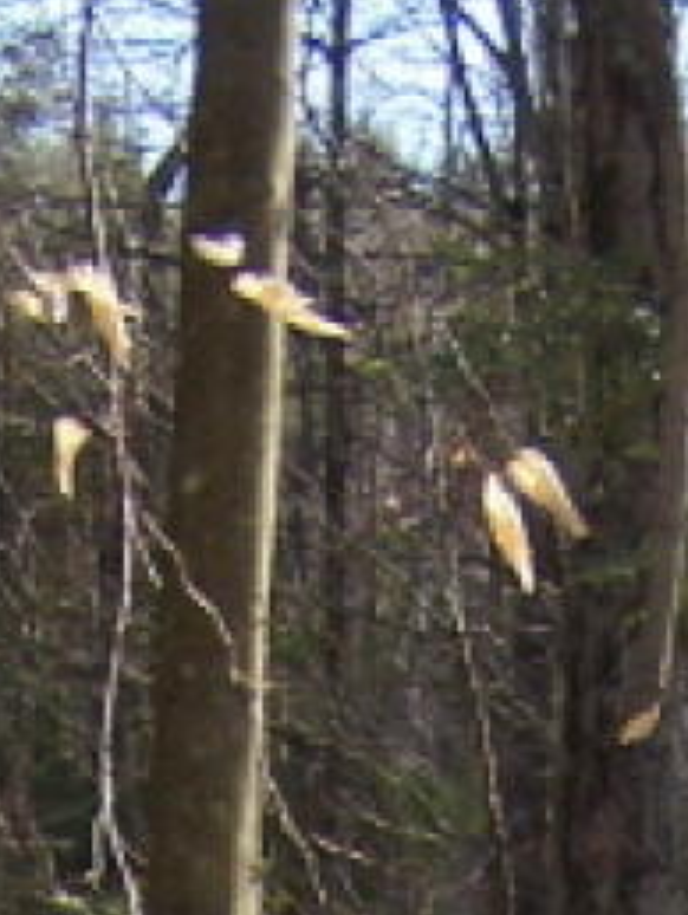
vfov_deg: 8.9
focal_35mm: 201
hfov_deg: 7.4
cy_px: 2176
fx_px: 5318
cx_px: 319
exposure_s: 1/400
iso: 80
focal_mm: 6.3
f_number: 2.8
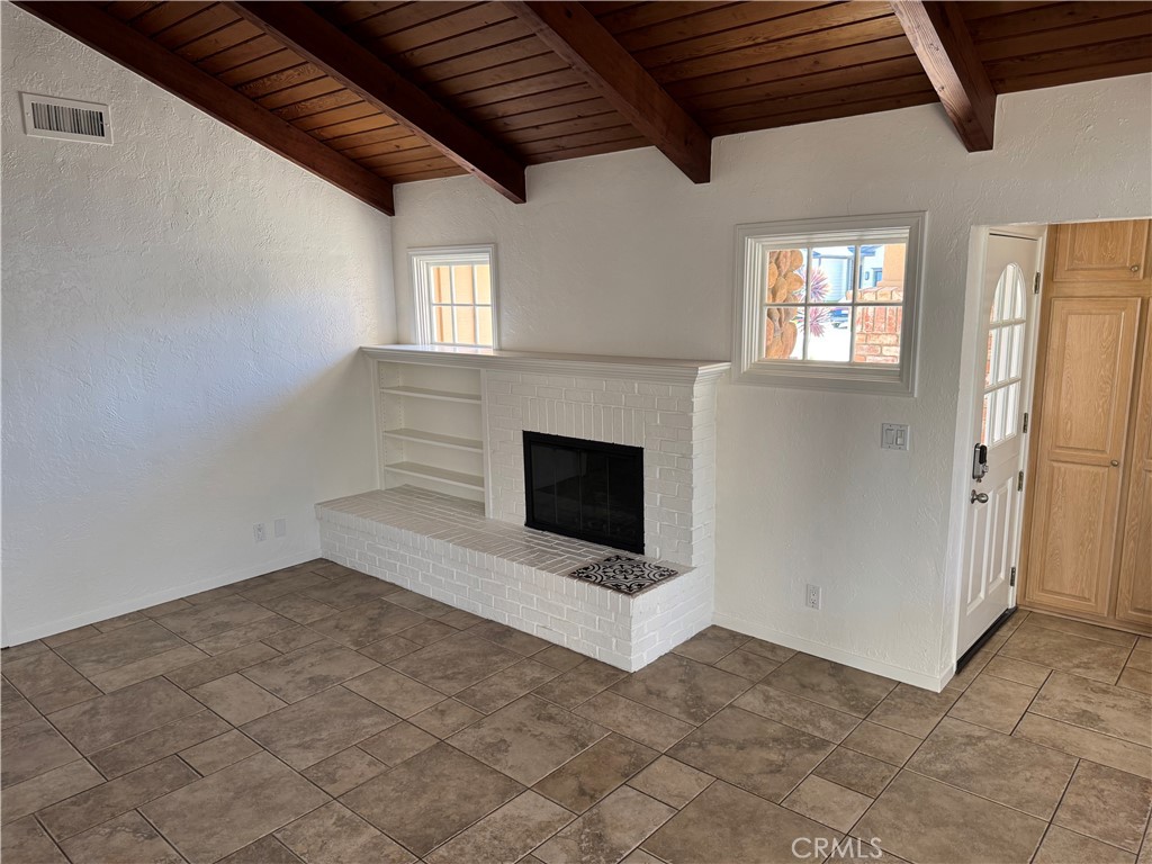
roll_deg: +0.2
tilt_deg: -11.1
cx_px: 576
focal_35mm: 24
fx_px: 799
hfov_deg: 71.6
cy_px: 432
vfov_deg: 56.8
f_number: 1.78
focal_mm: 6.76
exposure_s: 1/120
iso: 160
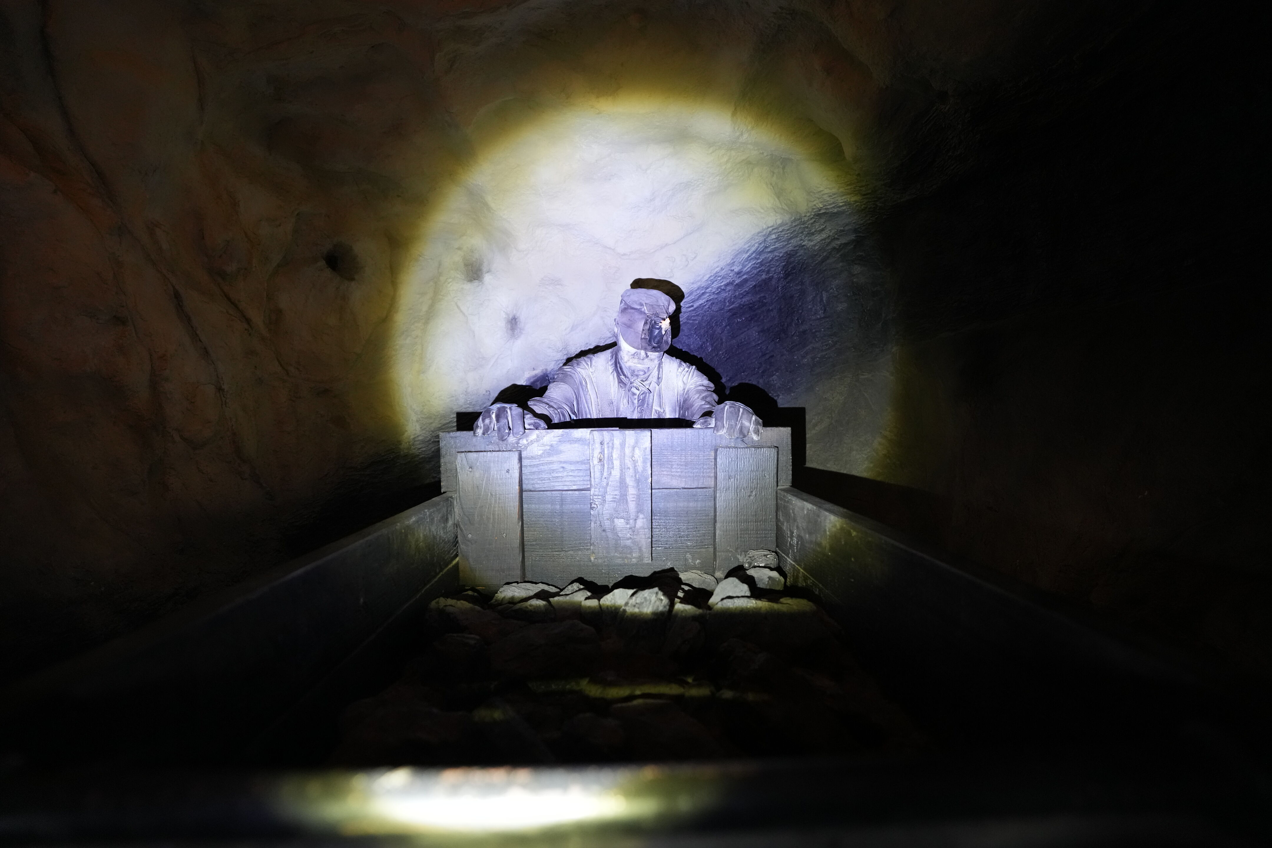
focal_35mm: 16
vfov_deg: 73.7
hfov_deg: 96.7
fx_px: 565
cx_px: 636
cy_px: 424
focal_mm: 16
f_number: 2.8
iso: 4000
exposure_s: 1/30
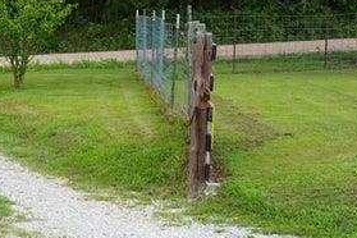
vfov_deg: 11.1
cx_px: -116
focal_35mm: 124
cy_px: 114
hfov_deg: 15.6
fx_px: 1230
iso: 100
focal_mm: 24
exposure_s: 1/100
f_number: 5
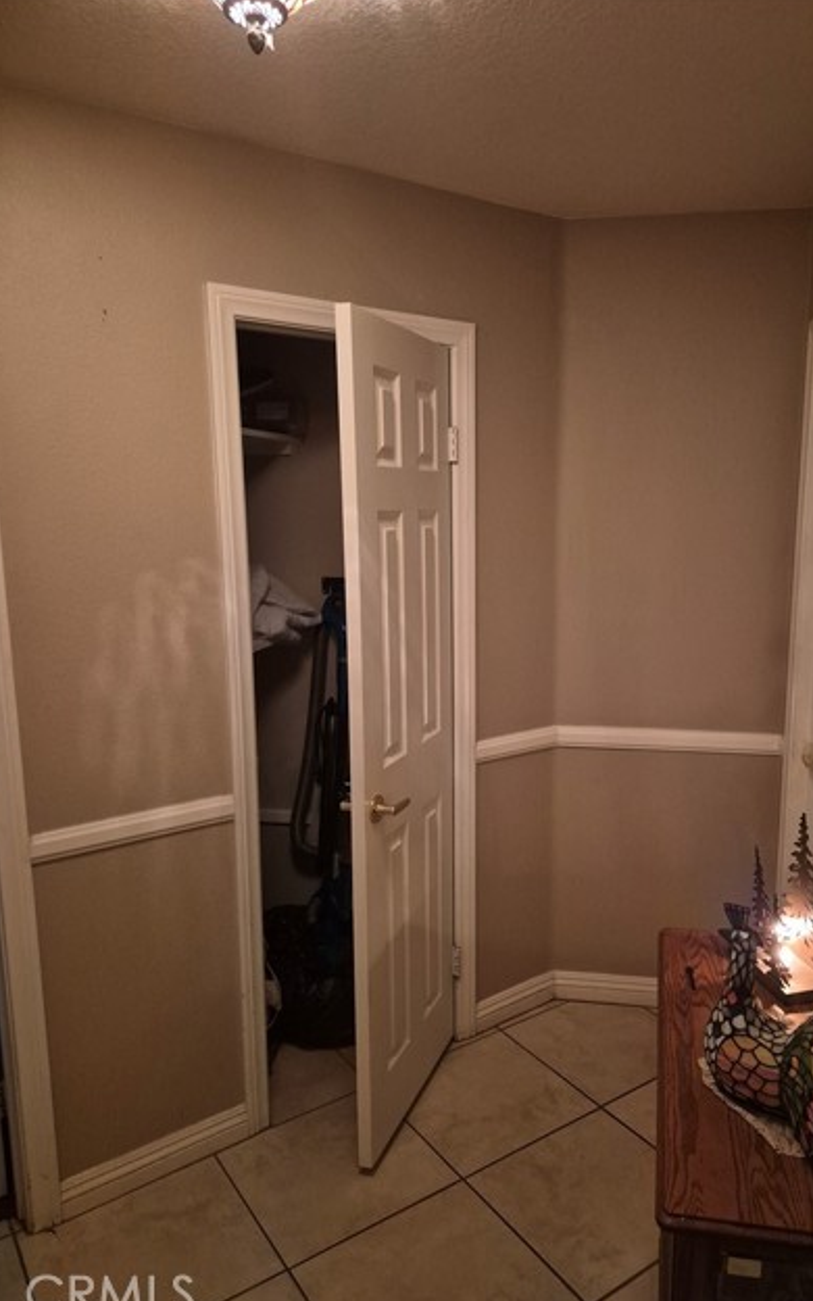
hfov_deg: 49.0
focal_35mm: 25
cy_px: 657
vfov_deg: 72.5
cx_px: 486
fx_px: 886
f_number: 1.8
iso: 1250
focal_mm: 5.4
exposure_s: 1/60
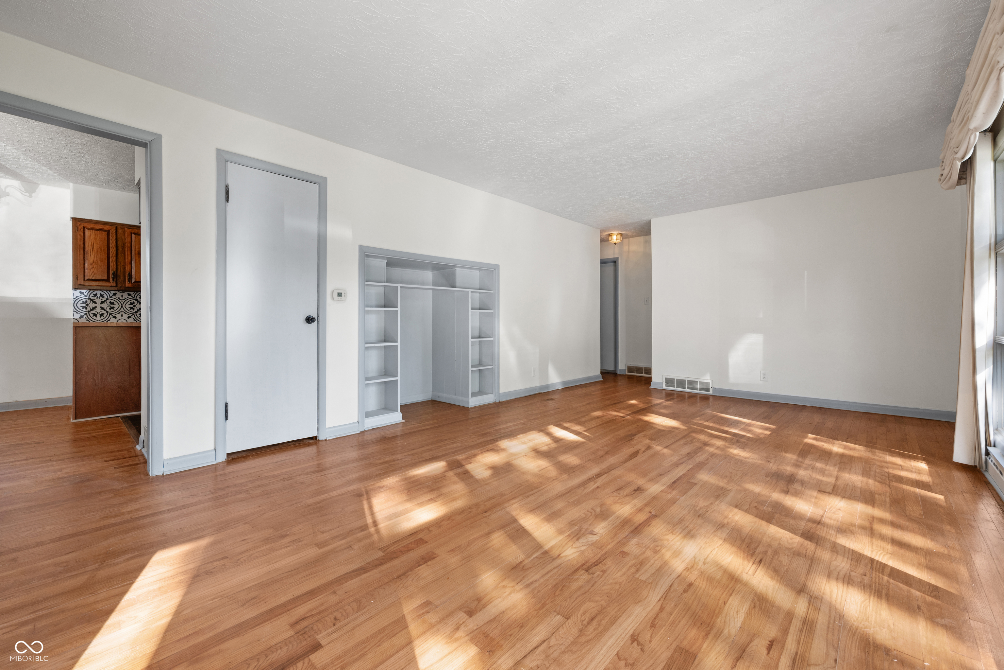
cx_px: 502
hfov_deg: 104.3
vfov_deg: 81.2
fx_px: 390
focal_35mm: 14
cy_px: 335
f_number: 9
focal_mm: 14
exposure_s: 1/15
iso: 1600
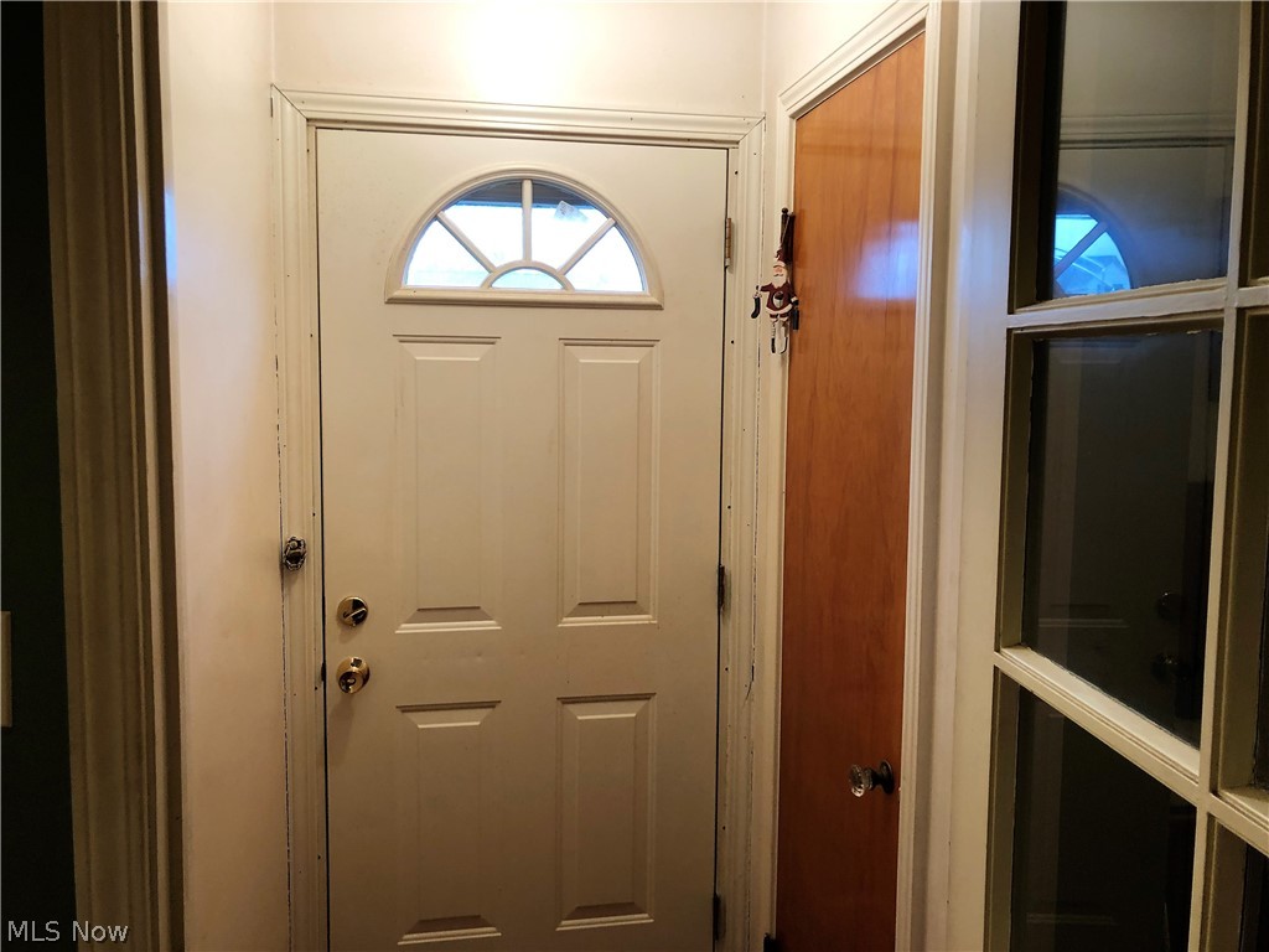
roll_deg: -0.7
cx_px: 634
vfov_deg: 49.7
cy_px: 476
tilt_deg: -4.5
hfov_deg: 63.4
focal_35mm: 28
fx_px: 1026
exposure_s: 1/24
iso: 40
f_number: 1.8
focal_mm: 4
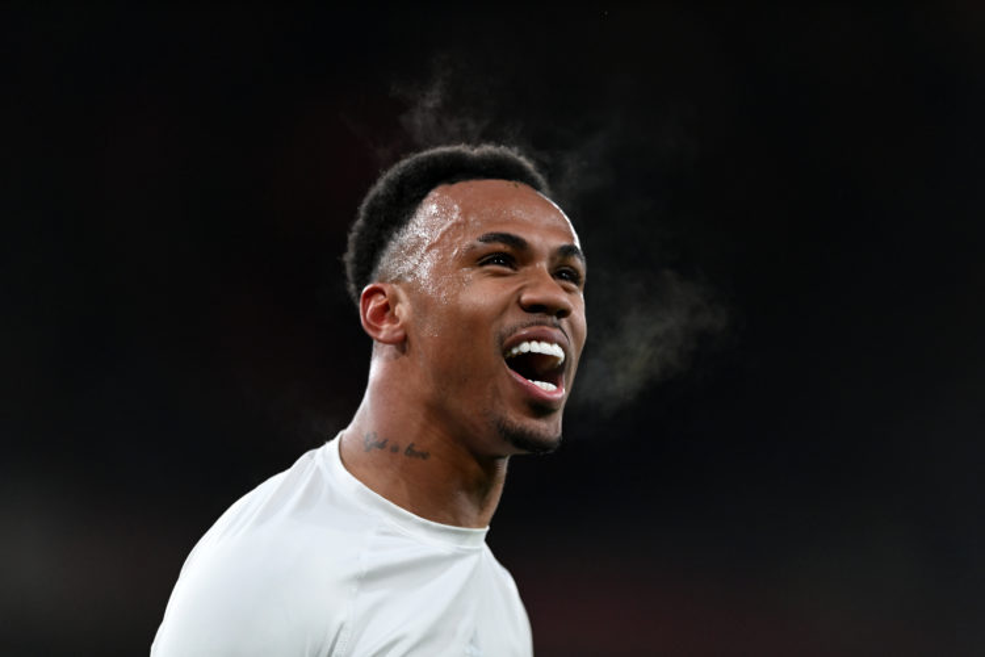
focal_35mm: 400
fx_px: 10944
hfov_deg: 5.2
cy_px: 328
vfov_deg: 3.4
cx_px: 492
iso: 2500
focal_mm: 400
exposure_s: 1/1600
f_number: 3.2
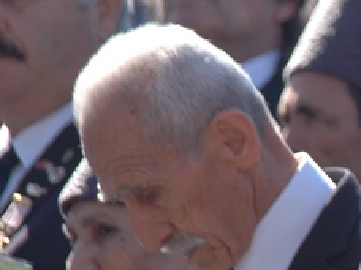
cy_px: 218
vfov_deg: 2.0
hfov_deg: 2.6
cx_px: 591
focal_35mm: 759
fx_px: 7915
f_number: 5.6
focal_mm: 150
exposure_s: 1/320
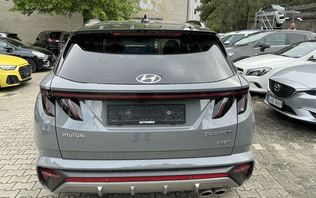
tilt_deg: -13.8
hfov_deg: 62.9
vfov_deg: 41.8
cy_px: 108
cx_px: 157
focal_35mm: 30
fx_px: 258
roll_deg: +0.5
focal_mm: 3
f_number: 1.8
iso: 25
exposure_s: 1/406
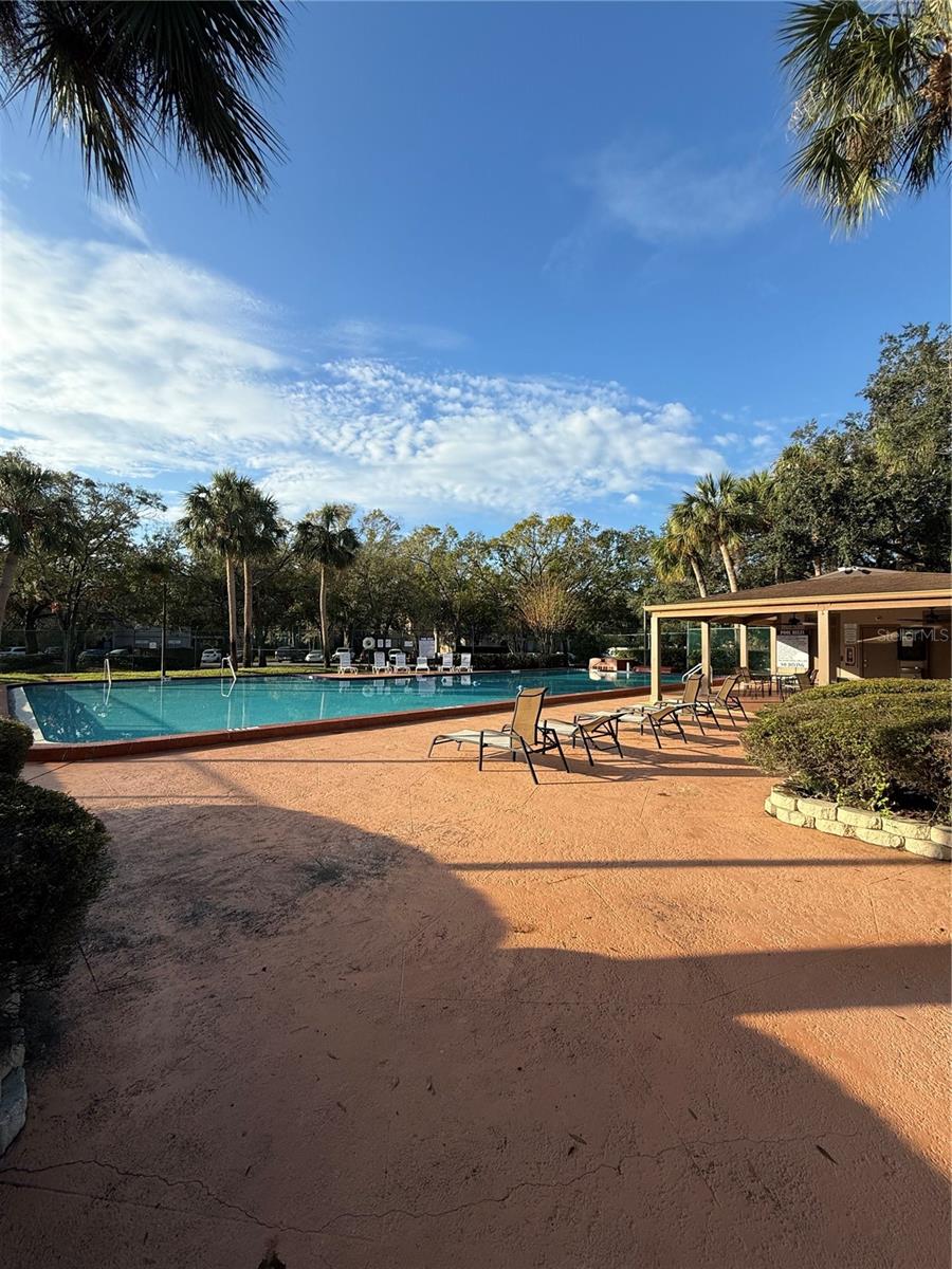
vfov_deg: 102.1
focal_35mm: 14
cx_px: 476
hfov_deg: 85.7
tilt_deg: +1.3
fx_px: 513
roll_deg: -1.0
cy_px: 634
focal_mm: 2.22
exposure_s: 1/1399
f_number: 2.2
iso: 50
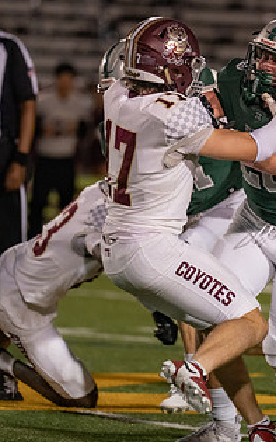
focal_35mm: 541
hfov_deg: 2.4
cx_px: 297
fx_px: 6508
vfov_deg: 3.9
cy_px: 206
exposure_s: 1/1000
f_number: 2.8
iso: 1600
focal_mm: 200
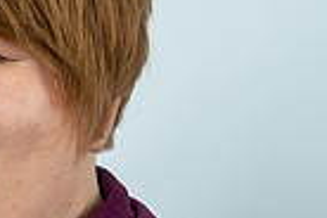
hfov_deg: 11.4
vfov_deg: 7.7
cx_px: -59
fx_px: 1608
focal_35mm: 177
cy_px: 220
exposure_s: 1/250
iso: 125
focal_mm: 42
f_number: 9
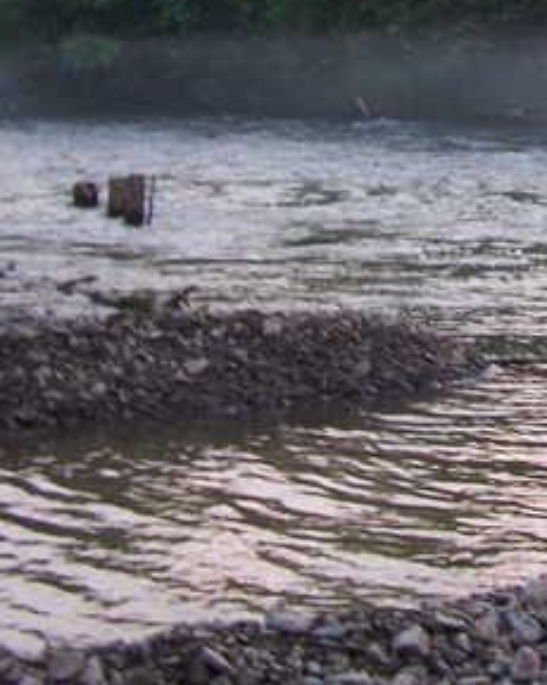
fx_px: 2087
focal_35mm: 103
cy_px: -7
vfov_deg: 18.2
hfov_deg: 14.1
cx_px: 780
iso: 64
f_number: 2.8
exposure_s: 1/30
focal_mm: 6.3
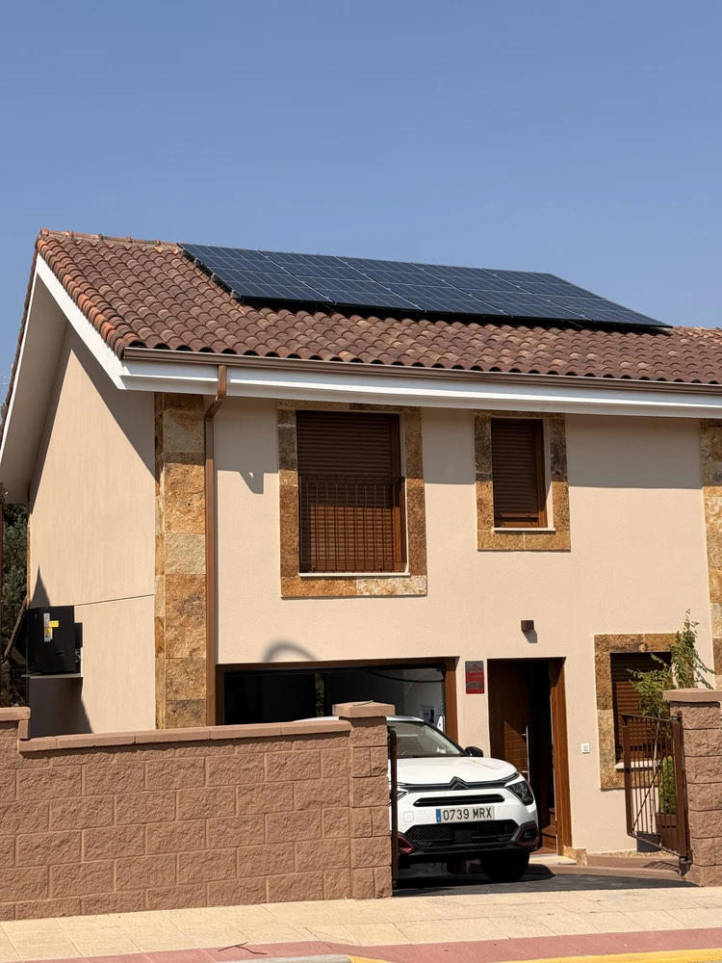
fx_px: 1335
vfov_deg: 39.7
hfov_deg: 30.3
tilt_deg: +6.3
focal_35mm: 48
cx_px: 361
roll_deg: +1.1
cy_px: 482
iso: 64
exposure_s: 1/7143
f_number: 1.78
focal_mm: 6.76
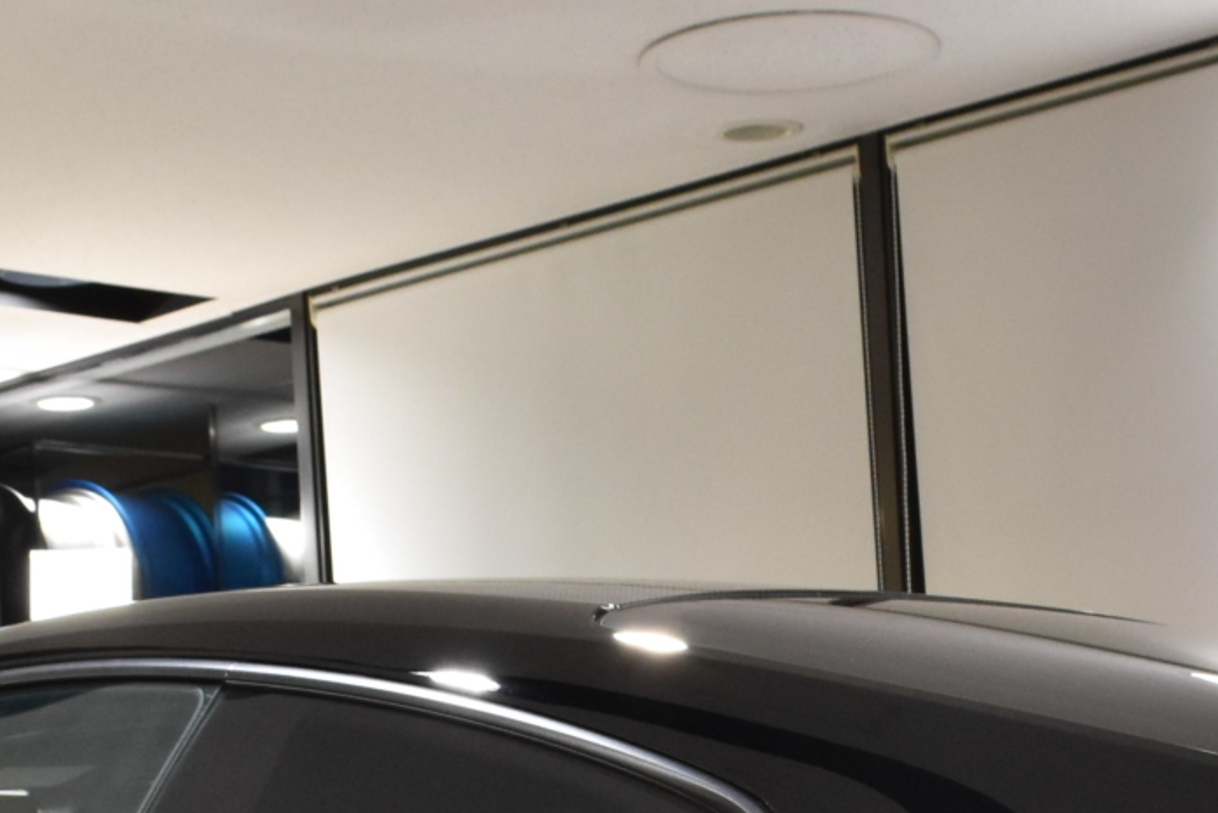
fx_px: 4095
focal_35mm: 121
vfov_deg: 10.8
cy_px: 1297
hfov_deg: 16.9
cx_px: 867
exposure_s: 1/30
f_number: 8
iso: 1000
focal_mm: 22
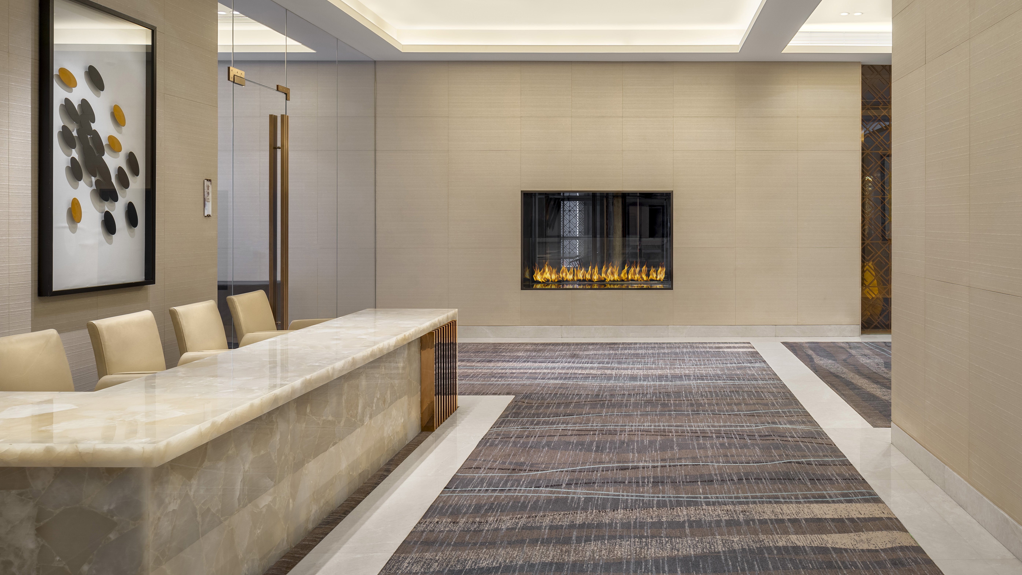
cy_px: 236
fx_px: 732
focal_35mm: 27
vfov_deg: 42.7
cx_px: 502
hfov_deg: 69.9
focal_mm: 24
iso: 200
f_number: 9
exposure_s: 1/15
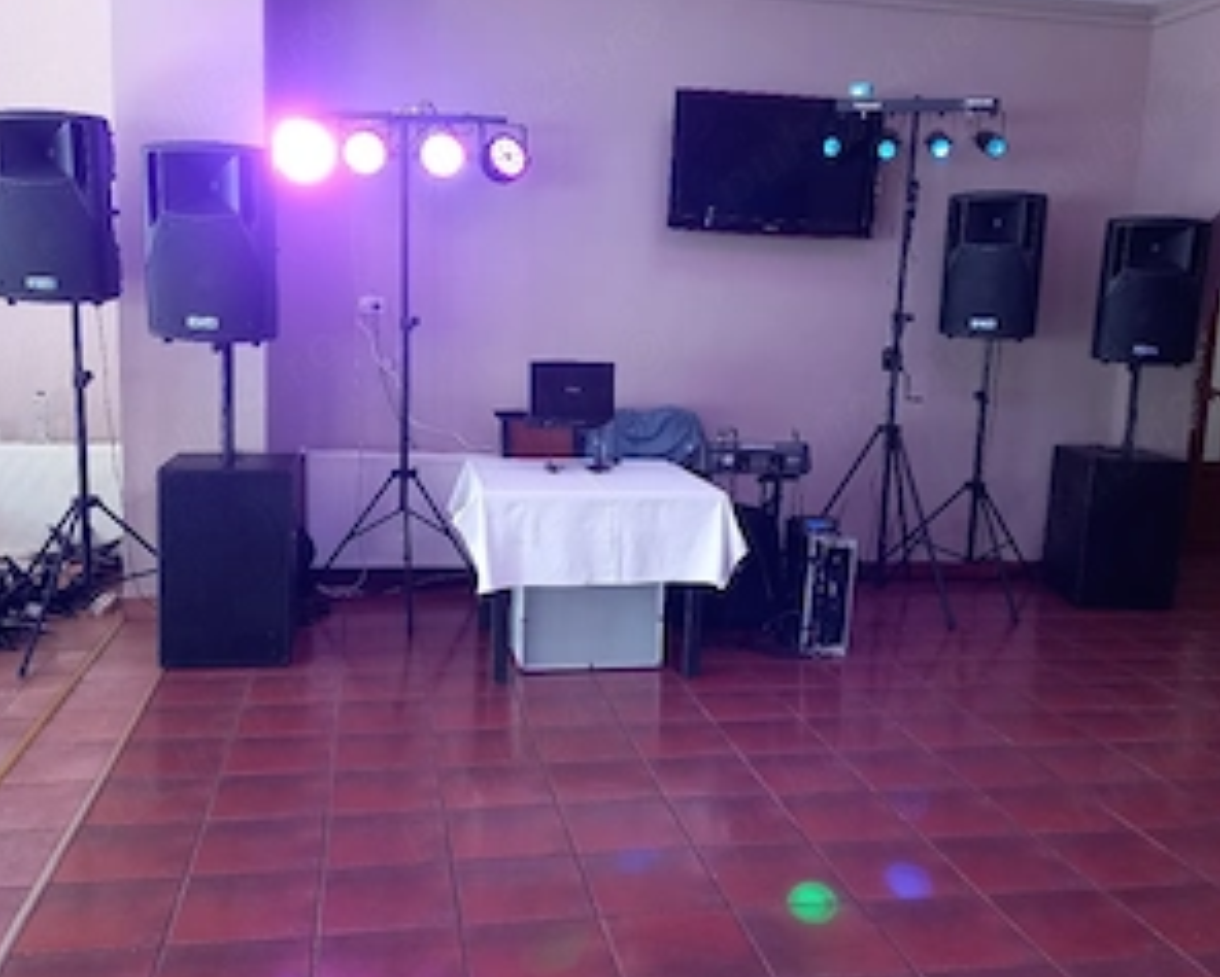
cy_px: 478
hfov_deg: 54.2
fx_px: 1192
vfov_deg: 44.6
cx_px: 610
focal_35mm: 33
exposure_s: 1/60.2
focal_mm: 4.6
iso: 125
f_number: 2
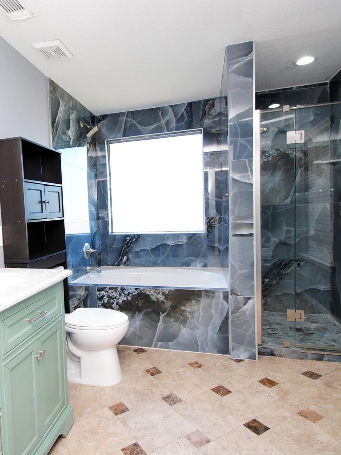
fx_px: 289
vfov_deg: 76.4
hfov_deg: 59.2
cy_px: 228
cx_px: 104
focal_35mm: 22
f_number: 4
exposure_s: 1/60
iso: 200
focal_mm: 10
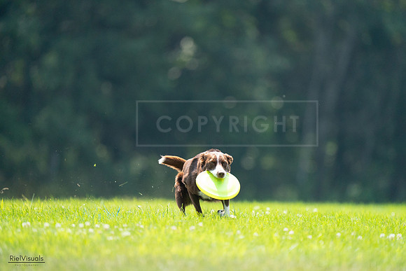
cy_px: 136
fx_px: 6768
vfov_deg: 2.3
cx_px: 203
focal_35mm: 600
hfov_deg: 3.4
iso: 3200
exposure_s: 1/4000
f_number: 6.3
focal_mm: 600
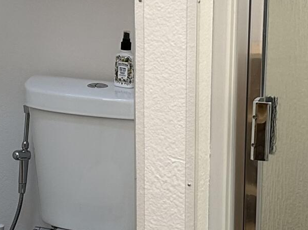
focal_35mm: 129
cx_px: 130
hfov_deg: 15.3
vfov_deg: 11.4
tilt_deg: -18.4
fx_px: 1147
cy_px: 193
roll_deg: +1.2
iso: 100
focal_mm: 5.7
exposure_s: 1/120
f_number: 1.5
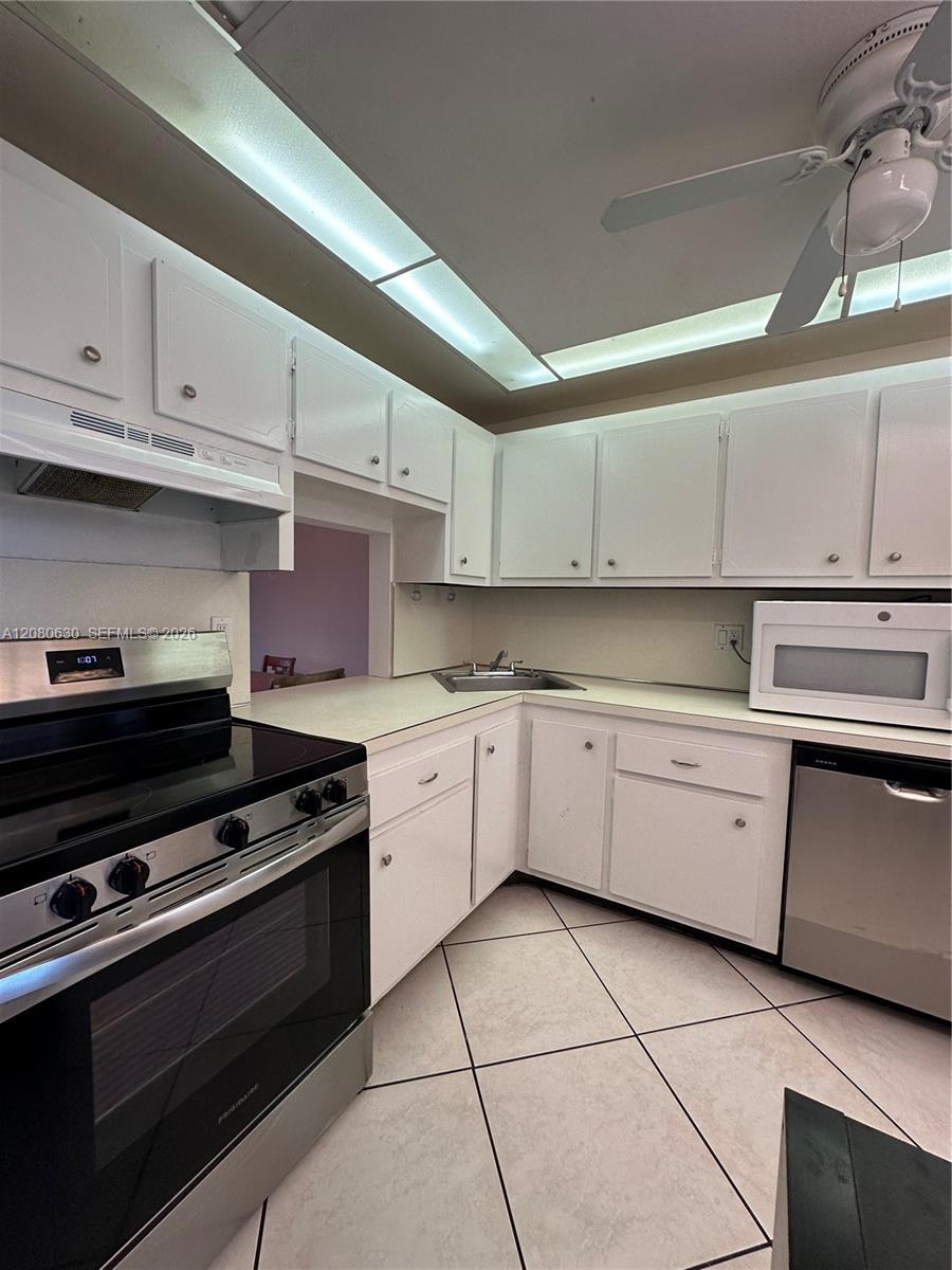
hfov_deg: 85.7
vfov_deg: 102.1
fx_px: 513
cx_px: 476
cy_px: 635
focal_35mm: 14
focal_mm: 2.22
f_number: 2.2
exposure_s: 1/120
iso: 160
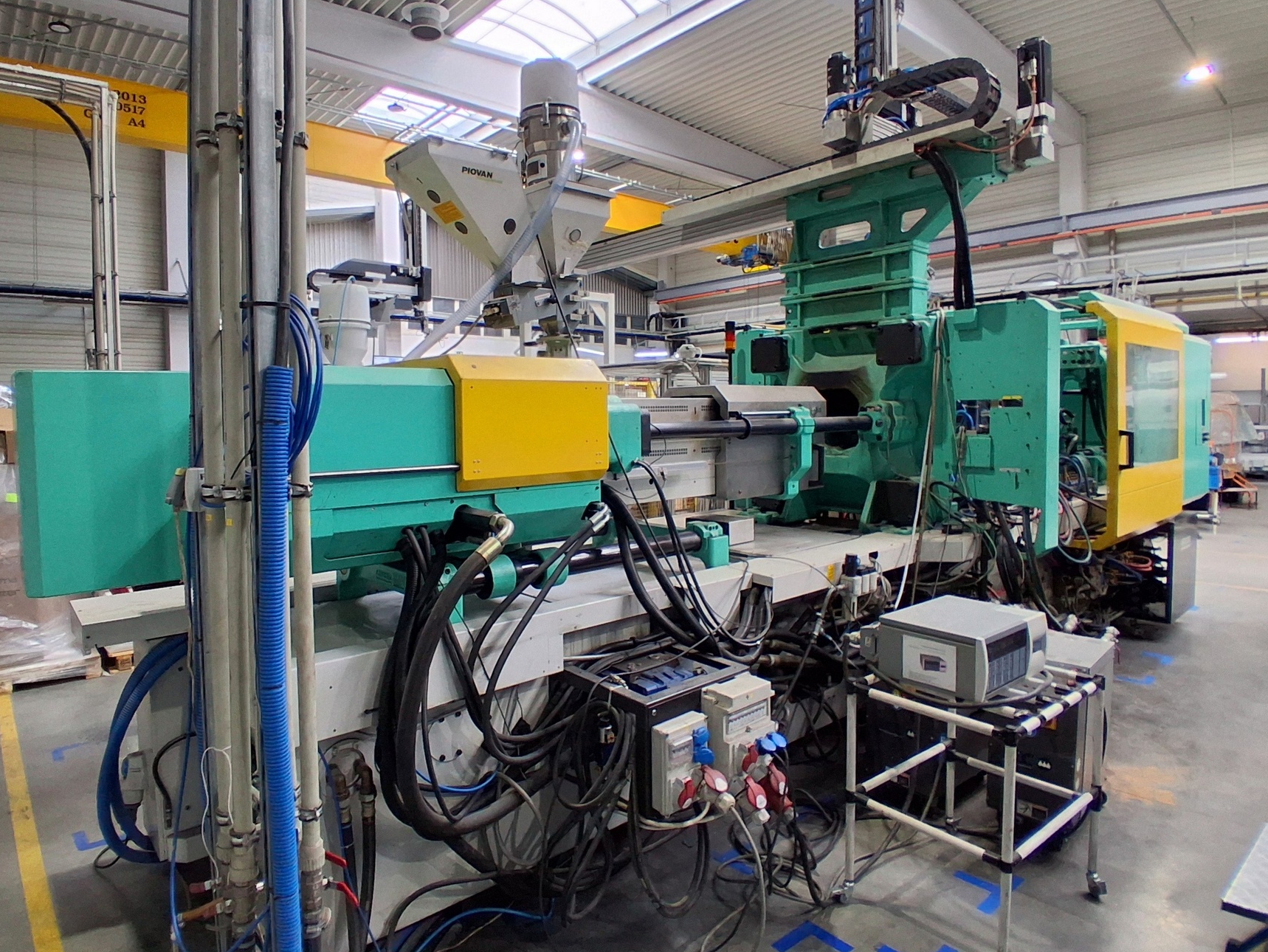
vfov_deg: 68.7
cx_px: 633
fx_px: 696
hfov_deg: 84.6
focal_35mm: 19
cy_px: 459
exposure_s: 1/100
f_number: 2.2
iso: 160
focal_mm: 1.4
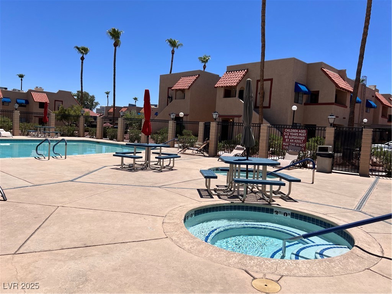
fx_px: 294
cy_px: 147
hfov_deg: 67.3
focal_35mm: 26
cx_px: 196
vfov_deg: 53.1
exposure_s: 1/7463
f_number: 1.5
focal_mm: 5.7
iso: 50
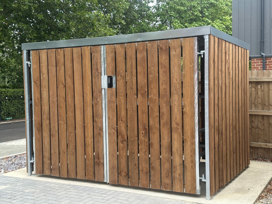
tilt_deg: -2.0
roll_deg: +1.1
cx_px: 136
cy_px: 102
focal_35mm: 48
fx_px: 377
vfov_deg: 30.3
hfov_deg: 39.7
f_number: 1.78
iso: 64
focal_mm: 6.86
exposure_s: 1/597
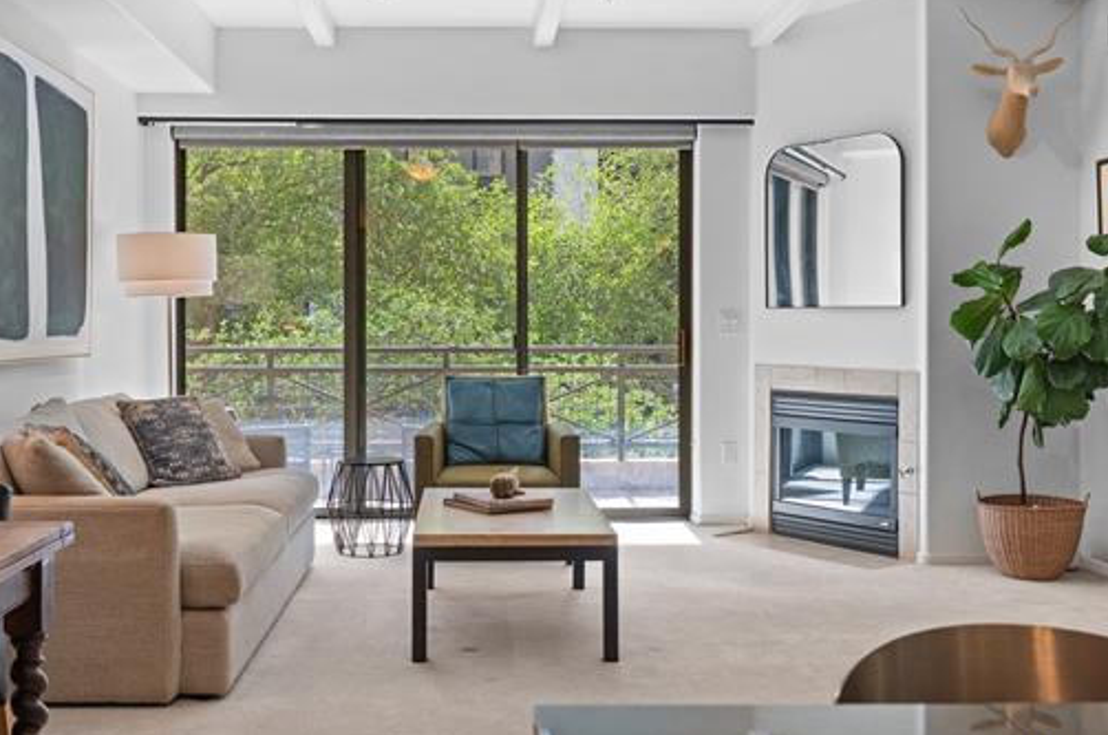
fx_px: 1137
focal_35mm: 37
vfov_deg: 35.8
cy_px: 315
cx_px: 490
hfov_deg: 51.8
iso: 1250
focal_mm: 29
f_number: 8
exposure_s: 1/80
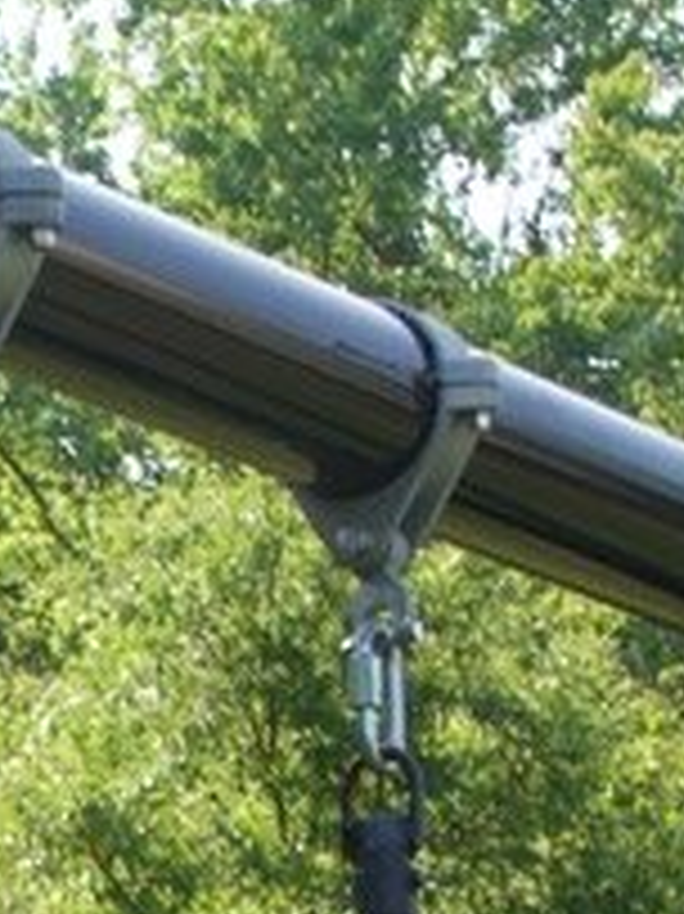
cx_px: -947
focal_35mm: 218
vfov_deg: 8.7
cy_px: 1697
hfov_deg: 6.5
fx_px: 5750
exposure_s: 1/100
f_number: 6.3
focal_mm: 24
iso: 100
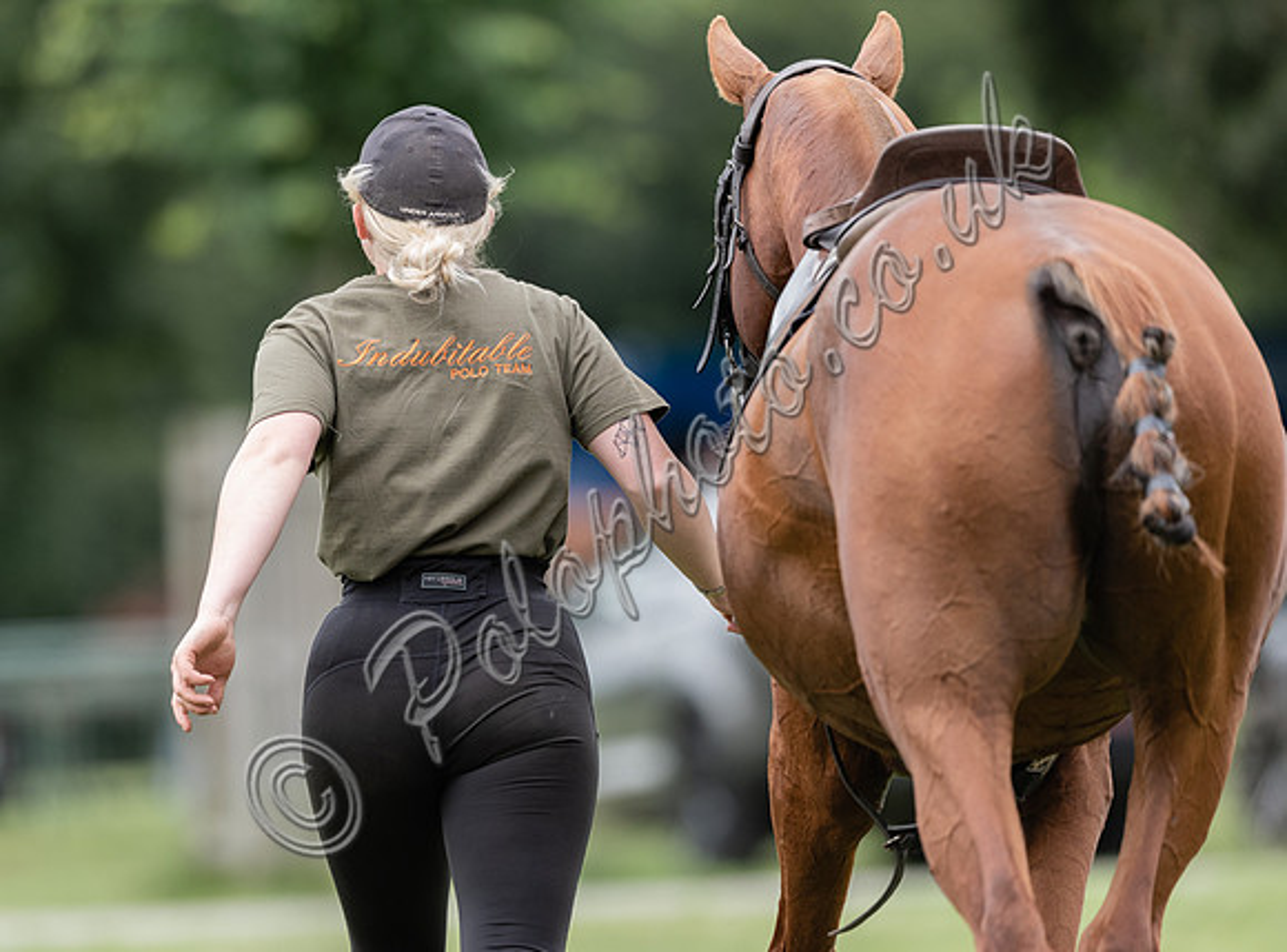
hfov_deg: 3.6
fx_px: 20442
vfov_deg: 2.7
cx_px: 552
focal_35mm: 553
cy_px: 491
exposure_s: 1/1250
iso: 1000
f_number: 4.5
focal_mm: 500
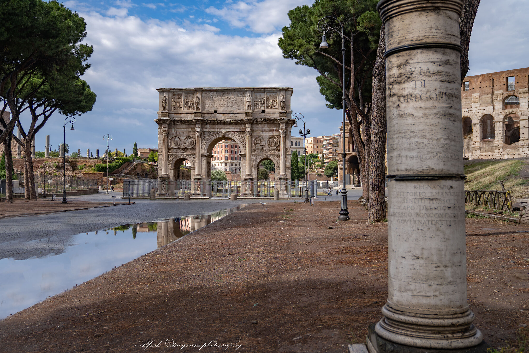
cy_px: 163
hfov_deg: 51.9
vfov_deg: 35.9
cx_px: 258
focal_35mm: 37
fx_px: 544
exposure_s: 1/3200
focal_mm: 34
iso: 200
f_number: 2.8
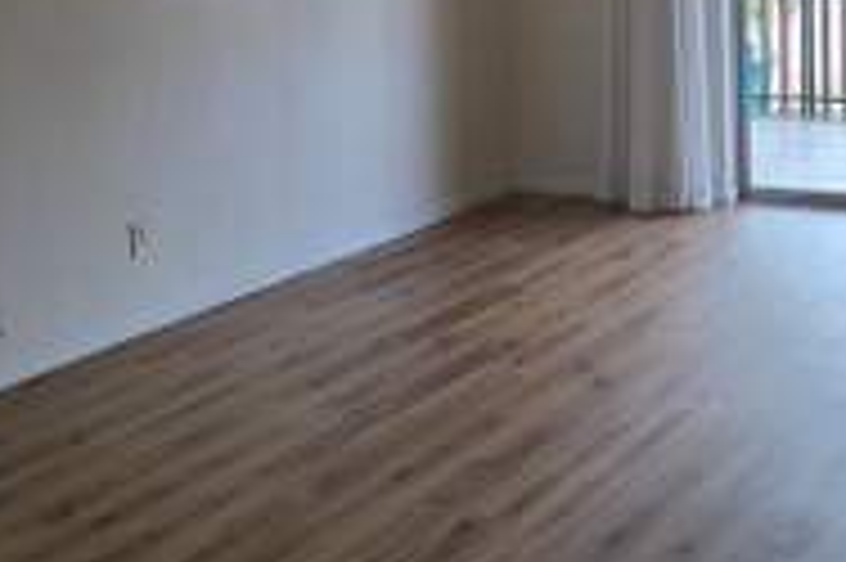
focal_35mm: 61
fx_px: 1432
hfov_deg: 31.6
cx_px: 738
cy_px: -40
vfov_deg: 21.2
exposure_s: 1/120
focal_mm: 6.3
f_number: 1.7
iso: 100
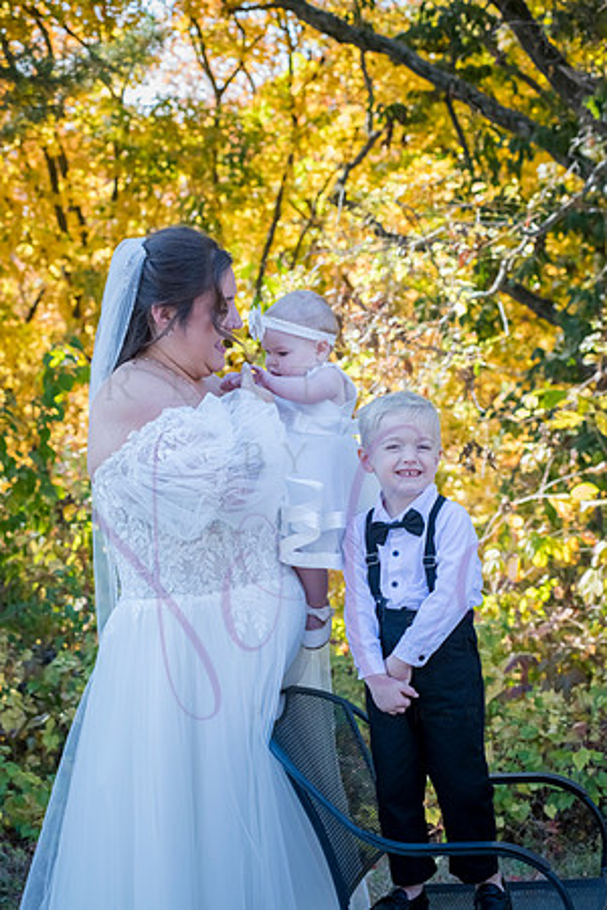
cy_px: 455
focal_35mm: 80
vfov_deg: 25.4
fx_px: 2023
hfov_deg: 17.1
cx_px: 304
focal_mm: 80
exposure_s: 1/320
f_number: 8
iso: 800
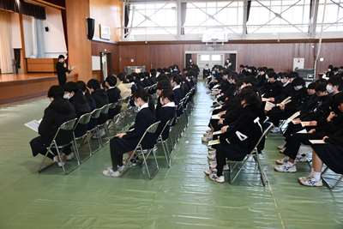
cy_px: 114
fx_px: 324
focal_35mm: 34
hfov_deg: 55.8
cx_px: 172
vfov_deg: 38.9
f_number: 3.8
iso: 800
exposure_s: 1/160
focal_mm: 23
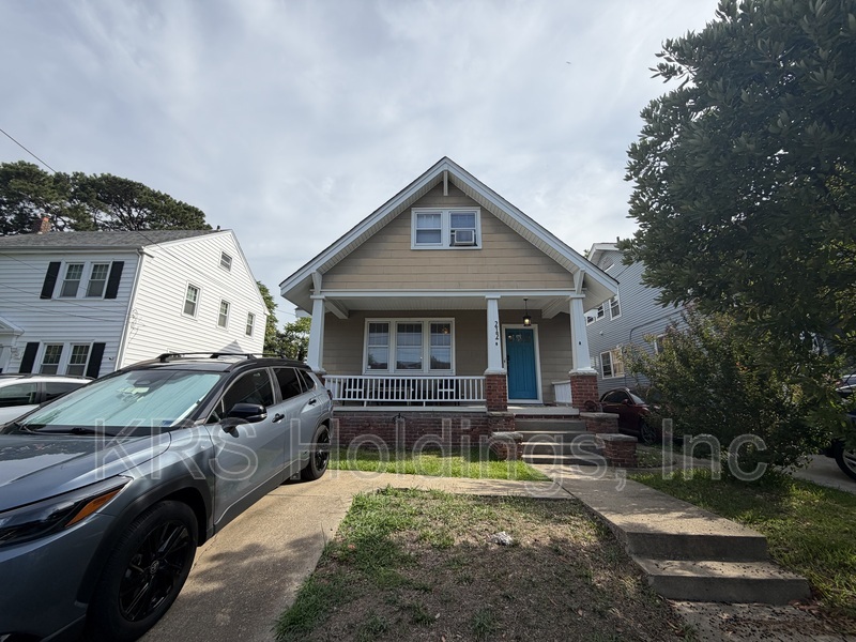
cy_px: 321
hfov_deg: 102.1
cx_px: 428
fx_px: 346
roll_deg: +0.2
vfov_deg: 85.7
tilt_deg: +13.4
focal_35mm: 14
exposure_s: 1/1017
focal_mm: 2.22
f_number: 2.2
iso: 20
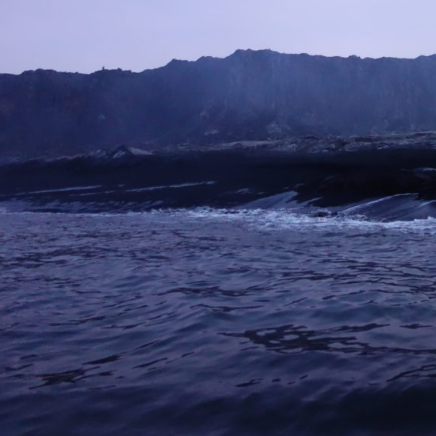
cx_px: 378
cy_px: 178
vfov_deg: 39.0
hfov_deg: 37.1
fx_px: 613
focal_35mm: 43
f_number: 1.8
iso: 3200
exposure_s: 1/60
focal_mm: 10.4
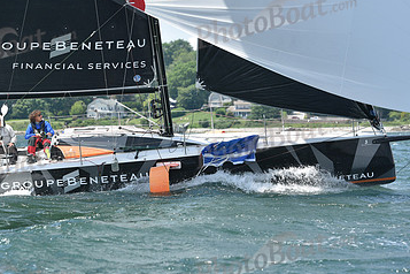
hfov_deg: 8.4
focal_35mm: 244
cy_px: 95
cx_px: 137
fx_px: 2779
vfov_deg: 5.6
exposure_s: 1/1250
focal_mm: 150
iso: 250
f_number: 5.6
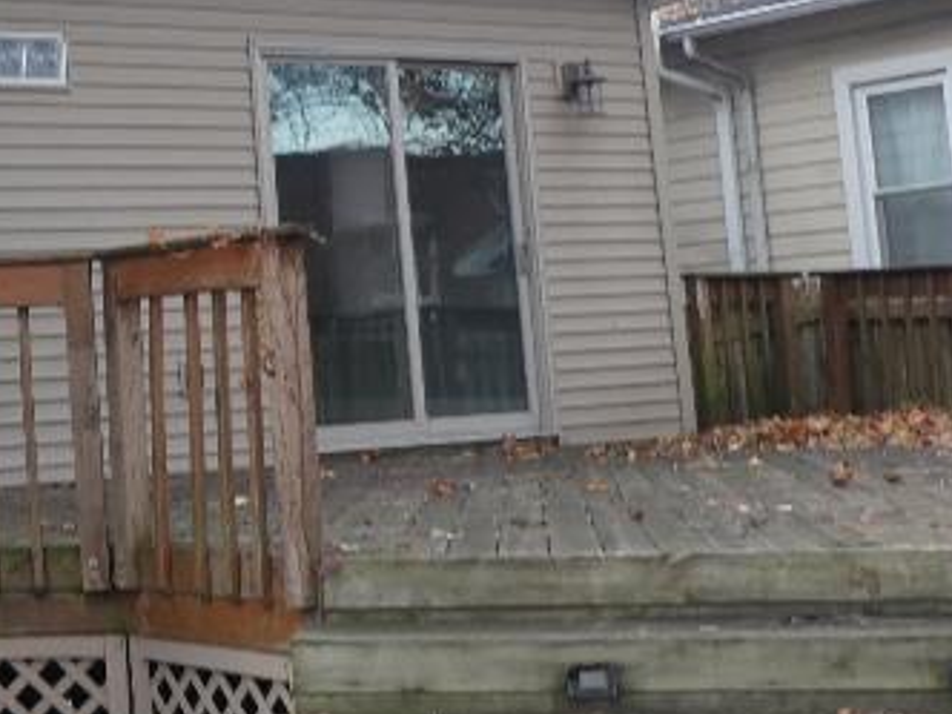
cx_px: -34
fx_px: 2035
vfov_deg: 19.6
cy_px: 112
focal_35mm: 74
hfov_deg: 24.9
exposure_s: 1/60
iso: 80
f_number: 3.3
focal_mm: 4.3
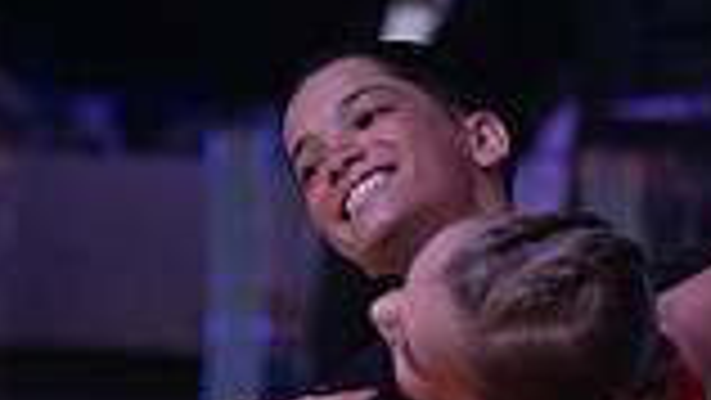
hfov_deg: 4.9
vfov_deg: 2.7
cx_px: 421
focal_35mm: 443
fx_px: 8355
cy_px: 787
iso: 1250
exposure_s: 1/400
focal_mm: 115
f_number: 4
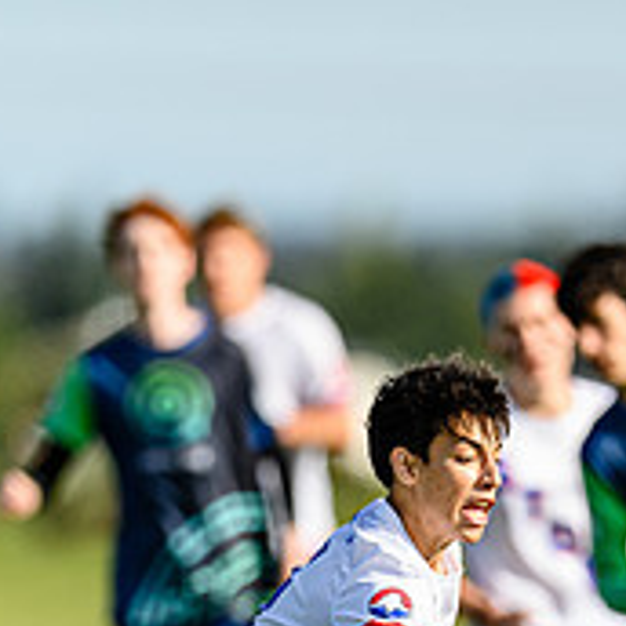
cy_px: 671
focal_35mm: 1146
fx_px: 23447
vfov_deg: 1.5
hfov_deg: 1.5
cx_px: 681
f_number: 3.2
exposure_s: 1/1600
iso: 100
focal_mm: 400
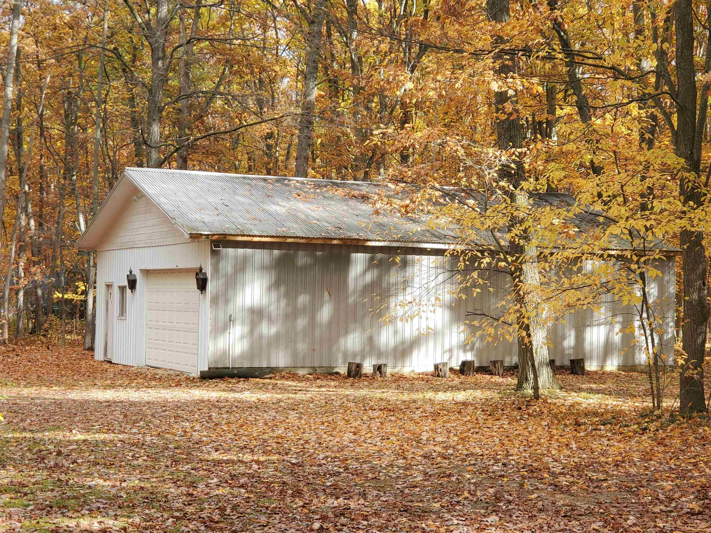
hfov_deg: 36.8
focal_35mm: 52
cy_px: 266
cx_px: 356
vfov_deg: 28.0
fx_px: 1068
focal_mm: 6
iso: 50
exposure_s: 1/138
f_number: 2.4
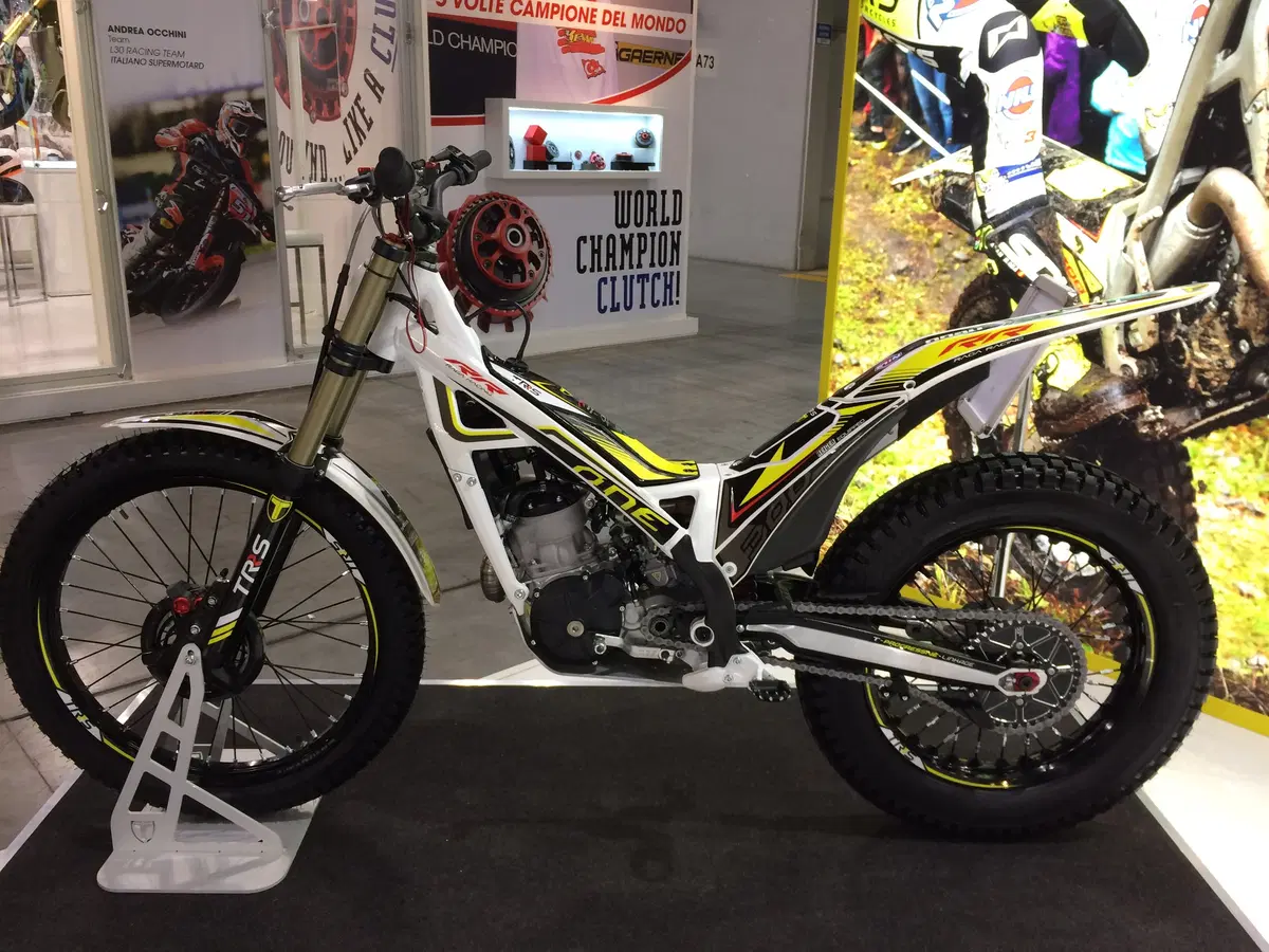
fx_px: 1063
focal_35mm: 29
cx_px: 634
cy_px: 476
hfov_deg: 61.7
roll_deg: -0.1
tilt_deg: -19.0
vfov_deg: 48.2
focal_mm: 4.15
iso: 50
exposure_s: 1/33
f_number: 2.2
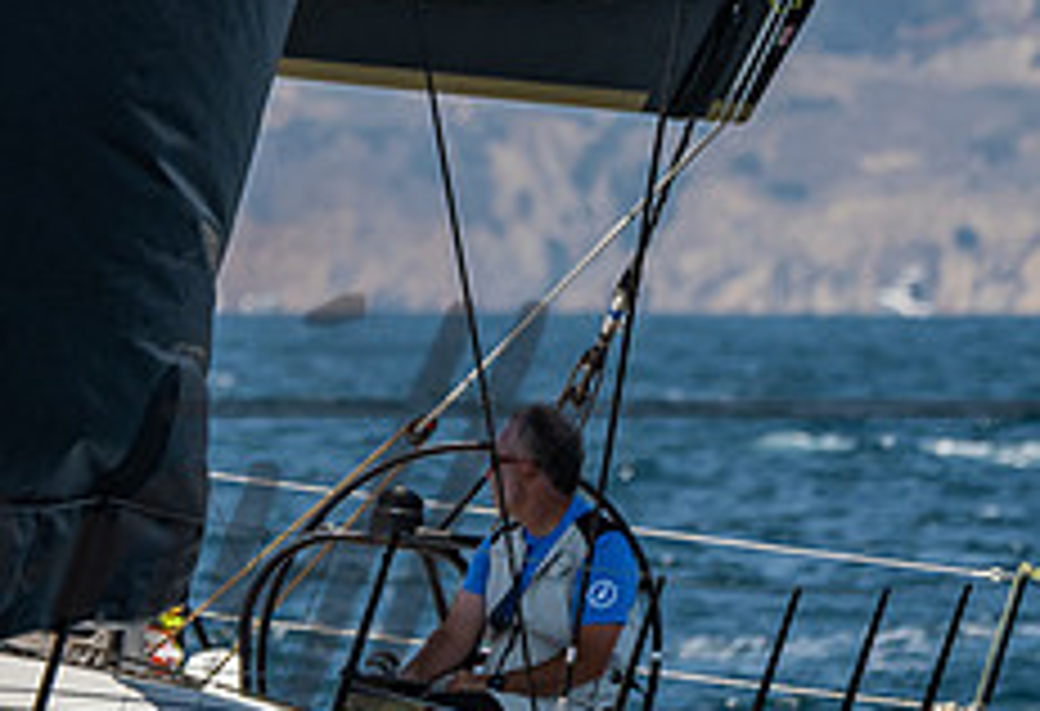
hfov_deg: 1.7
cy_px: 45
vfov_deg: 1.1
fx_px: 36050
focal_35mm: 1238
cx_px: 219
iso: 320
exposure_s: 1/1600
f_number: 5.6
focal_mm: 260
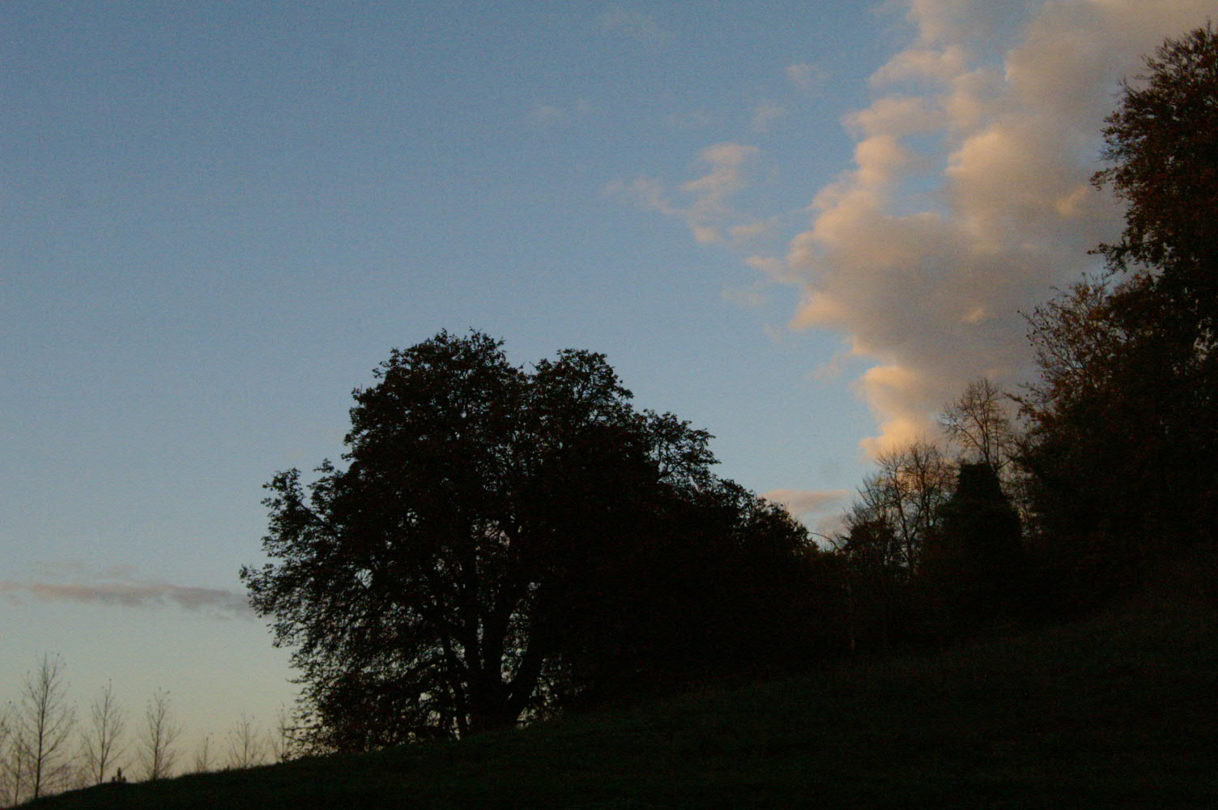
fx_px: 1318
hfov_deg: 49.6
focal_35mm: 39
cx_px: 609
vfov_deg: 34.1
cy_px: 405
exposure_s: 1/2000
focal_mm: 26
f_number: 9
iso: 3200
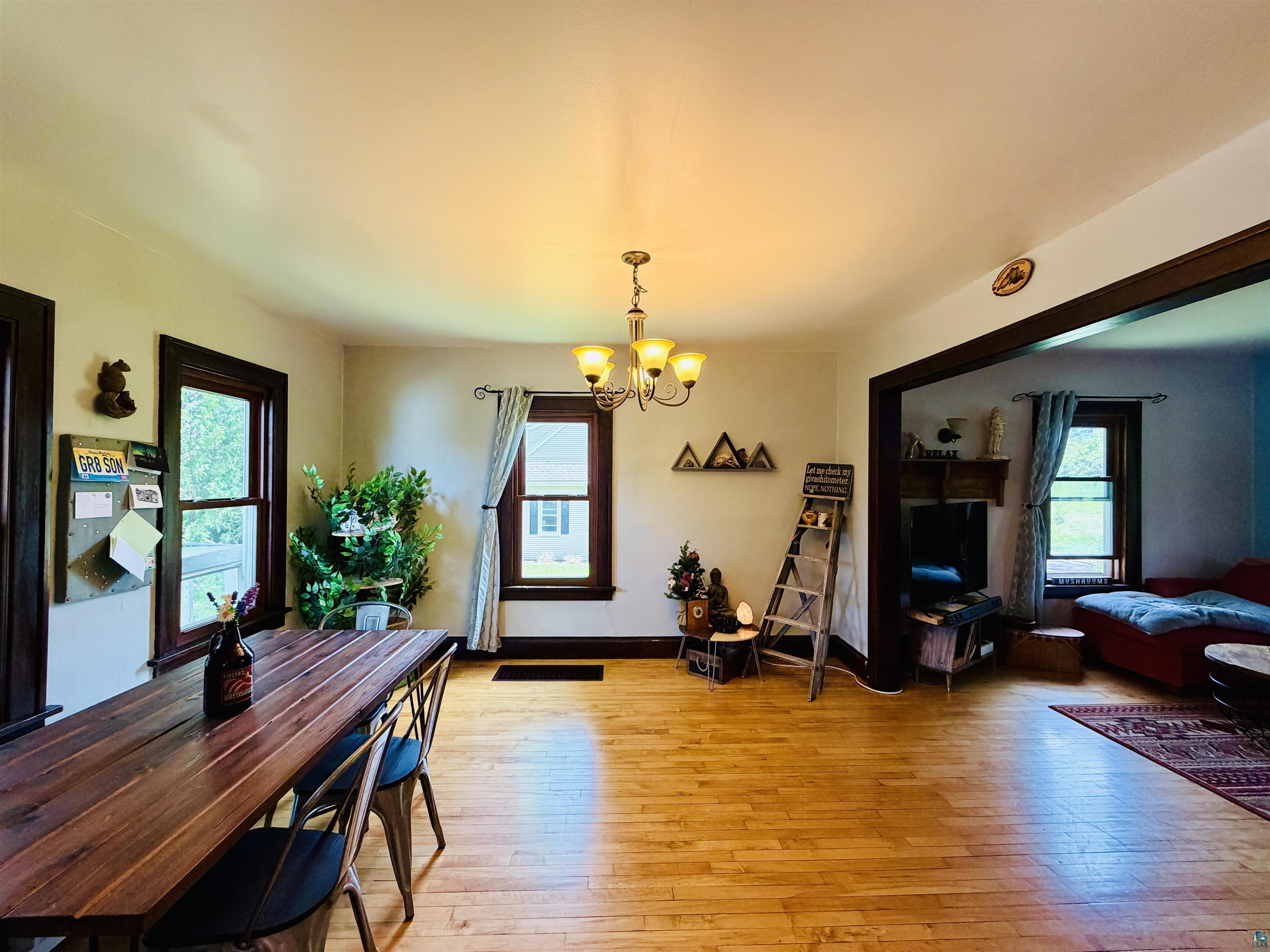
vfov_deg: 85.7
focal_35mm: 14
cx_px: 635
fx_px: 514
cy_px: 476
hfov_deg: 102.1
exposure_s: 1/120
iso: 250
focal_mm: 2.22
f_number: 2.2
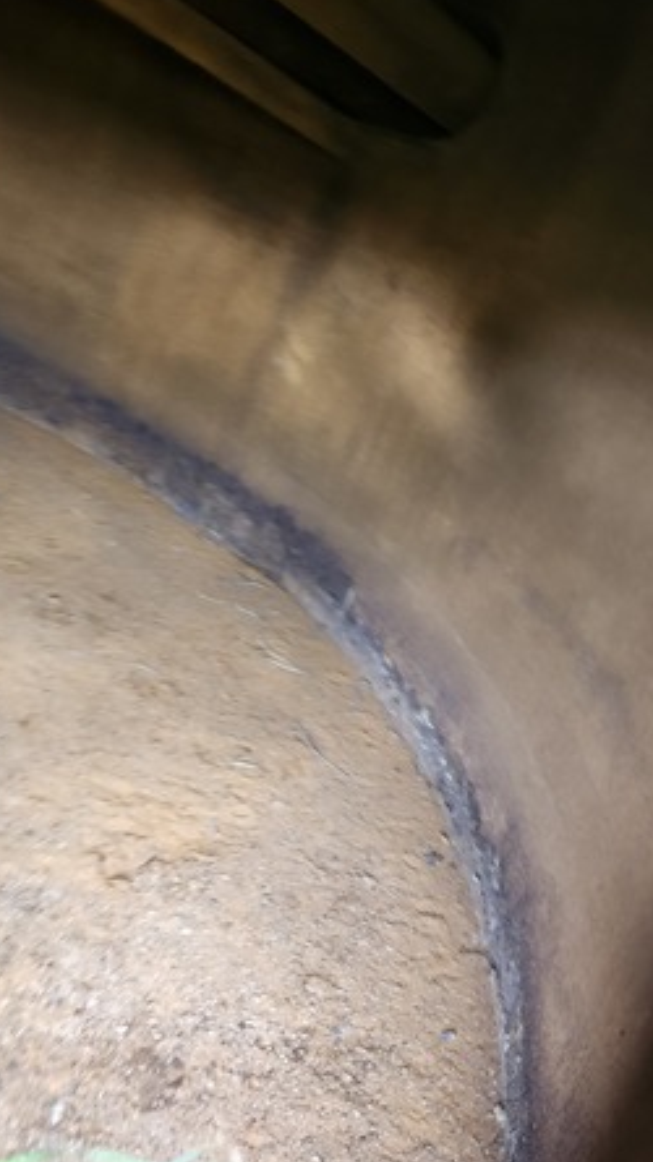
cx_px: 447
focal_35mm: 30
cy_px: 552
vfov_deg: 64.3
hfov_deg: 38.4
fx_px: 924
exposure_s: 1/30
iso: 640
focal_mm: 5.54
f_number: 1.8
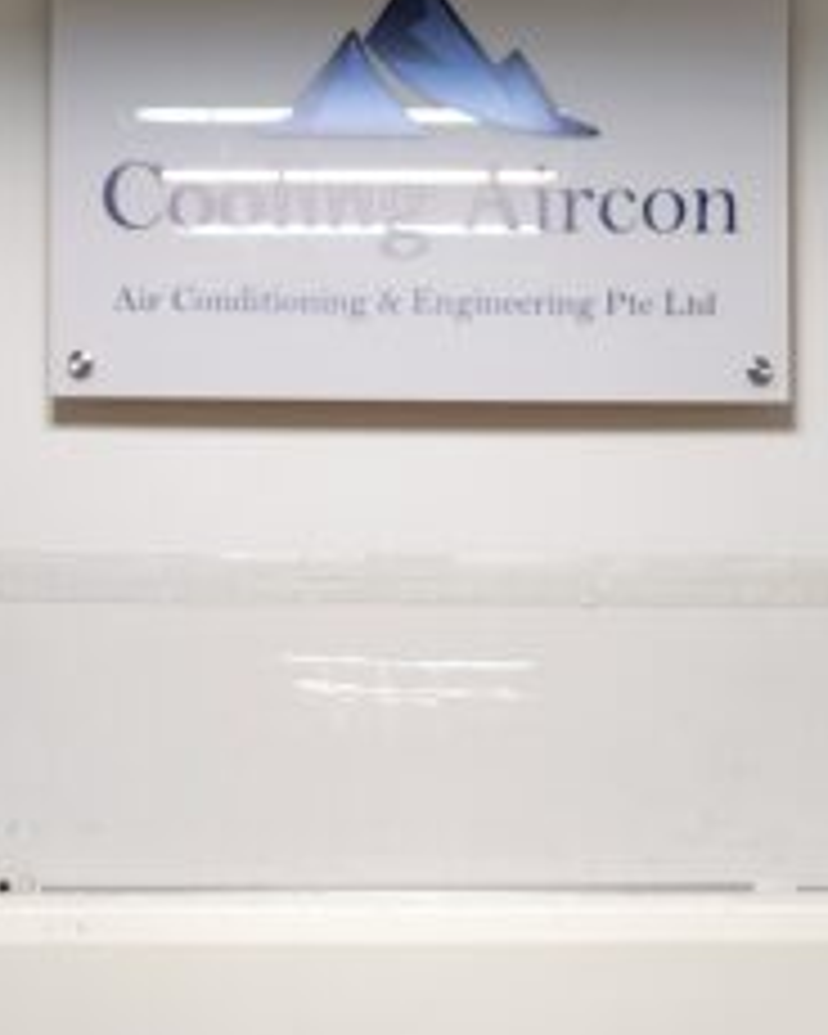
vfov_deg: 23.7
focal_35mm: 78
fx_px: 2389
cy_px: 963
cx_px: 526
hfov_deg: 19.6
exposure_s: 1/100
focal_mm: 6.4
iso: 160
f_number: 1.8
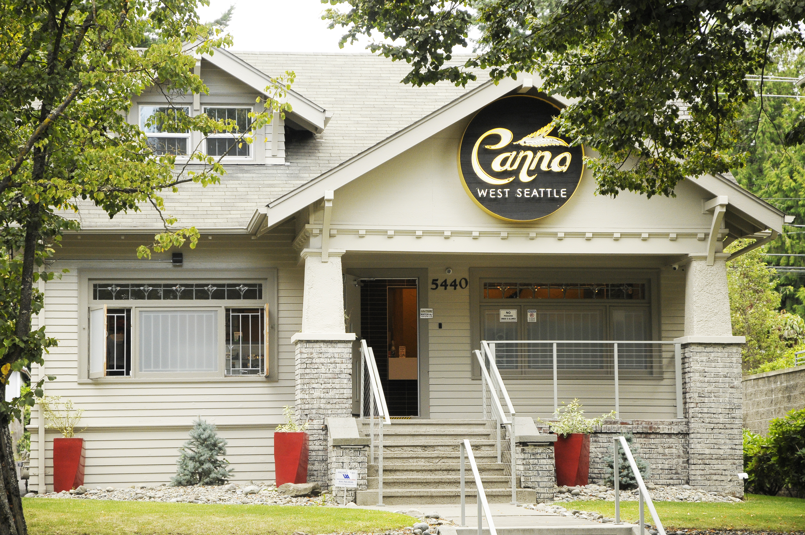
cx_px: 402
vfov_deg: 13.0
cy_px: 268
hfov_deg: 19.5
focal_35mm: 105
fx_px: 2345
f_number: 5
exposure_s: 1/640
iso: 500
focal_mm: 70
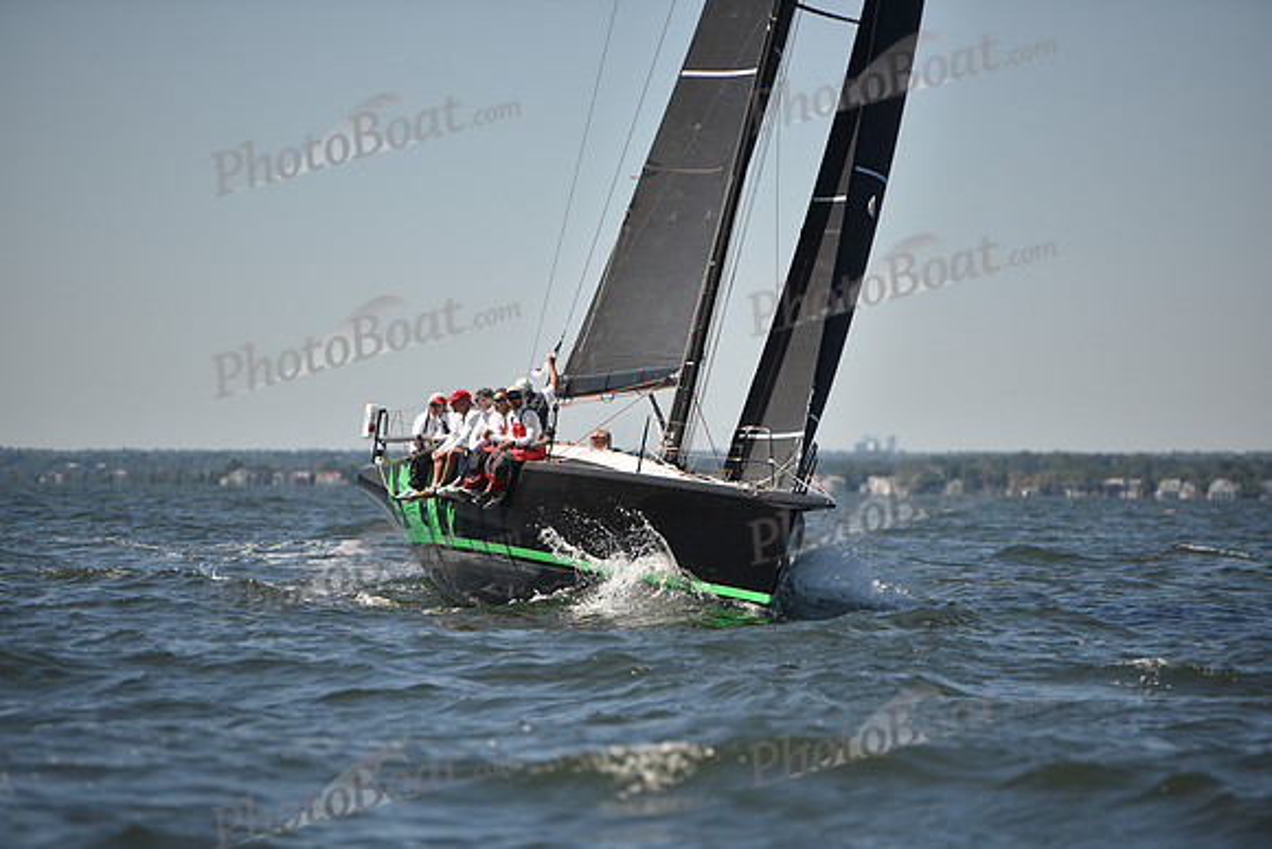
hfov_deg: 10.3
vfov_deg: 6.9
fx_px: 7068
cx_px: 636
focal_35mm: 200
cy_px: 424
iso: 250
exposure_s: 1/1600
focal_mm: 200
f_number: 3.2
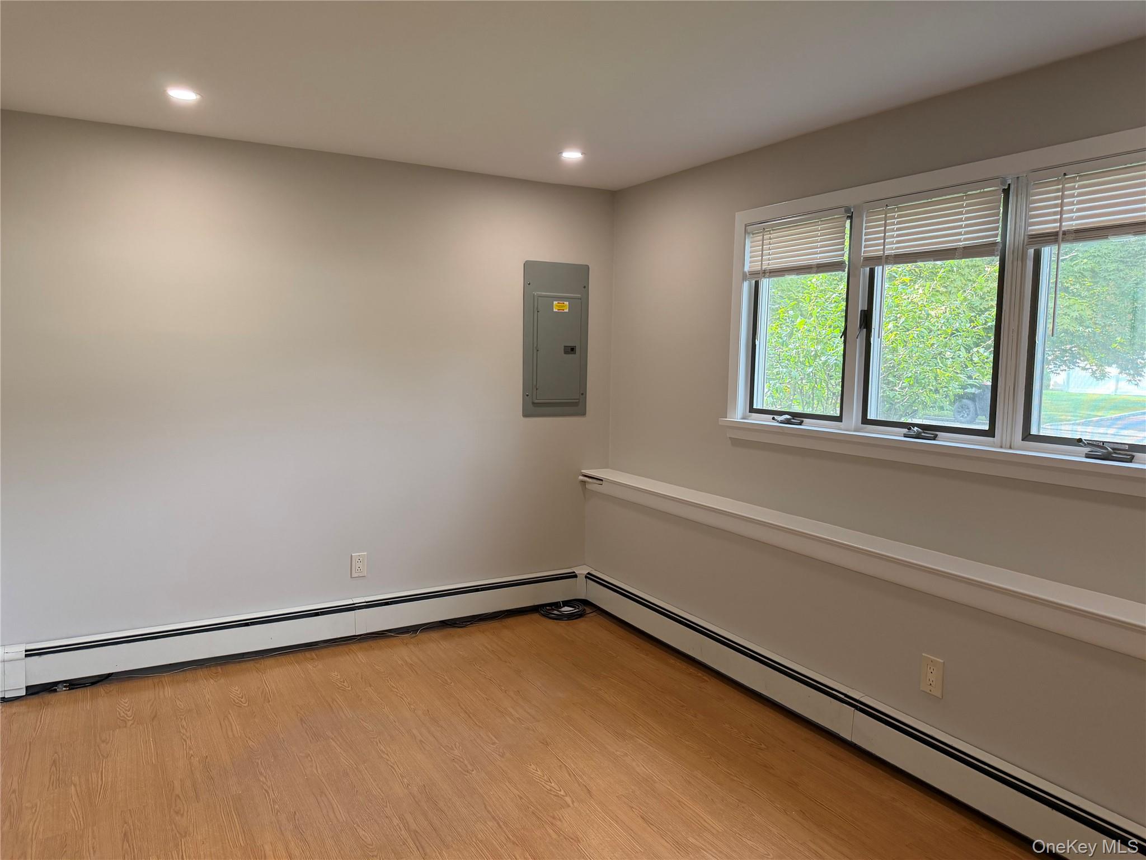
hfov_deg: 71.6
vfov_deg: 56.8
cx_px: 573
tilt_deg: -1.9
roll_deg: -1.2
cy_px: 430
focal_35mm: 24
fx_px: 795
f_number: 1.78
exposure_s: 1/211
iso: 160
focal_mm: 6.76
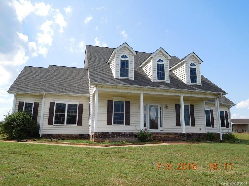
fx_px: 180
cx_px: 124
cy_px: 93
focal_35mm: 25
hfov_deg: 69.4
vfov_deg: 54.9
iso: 125
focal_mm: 4.5
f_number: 3.4
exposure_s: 1/1000
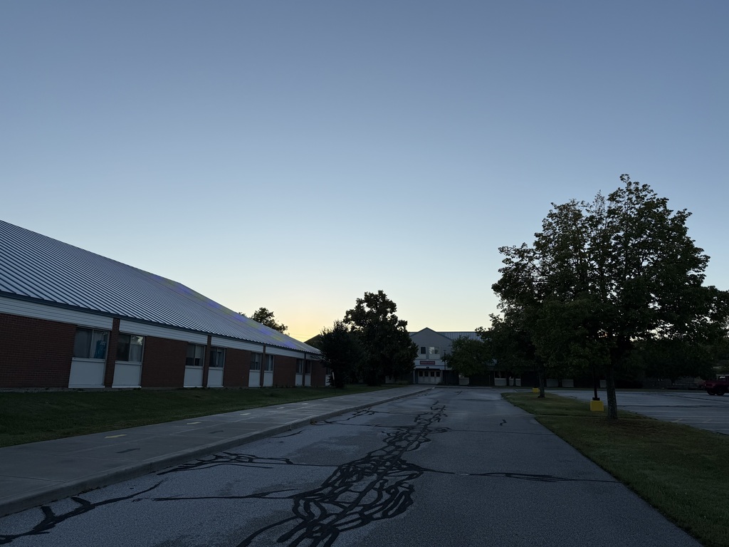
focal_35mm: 24
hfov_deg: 71.6
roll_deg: -0.4
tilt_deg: +9.8
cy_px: 274
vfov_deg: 56.8
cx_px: 364
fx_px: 505
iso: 80
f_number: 1.78
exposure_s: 1/2370
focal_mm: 6.76
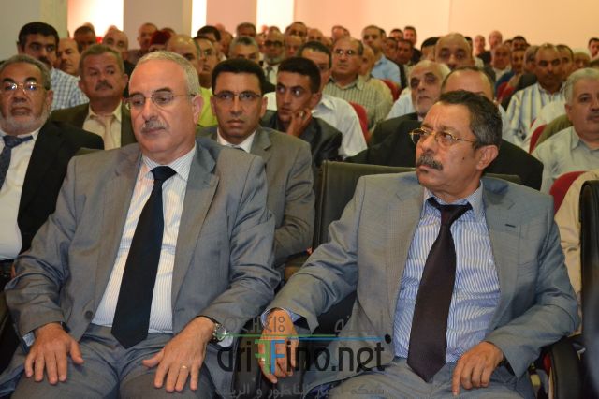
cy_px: 200
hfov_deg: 28.1
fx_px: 1197
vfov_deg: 18.9
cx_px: 300
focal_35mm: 72
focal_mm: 48
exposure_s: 1/60
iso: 3200
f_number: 5.6
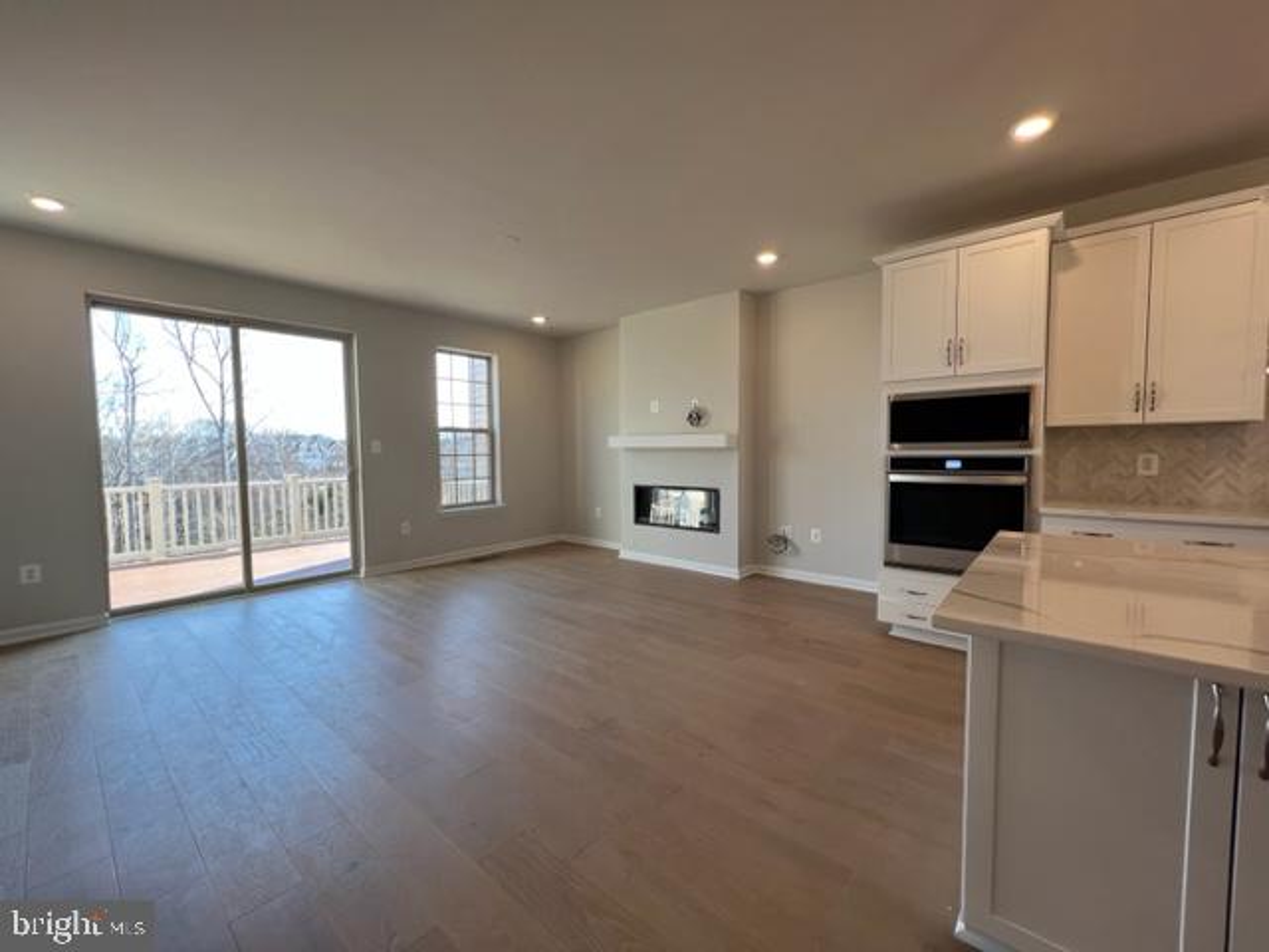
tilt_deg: -3.3
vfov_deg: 89.9
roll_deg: +0.8
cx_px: 634
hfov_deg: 106.2
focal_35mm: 13
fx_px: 477
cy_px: 476
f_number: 1.8
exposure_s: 1/120
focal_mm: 1.57
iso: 50
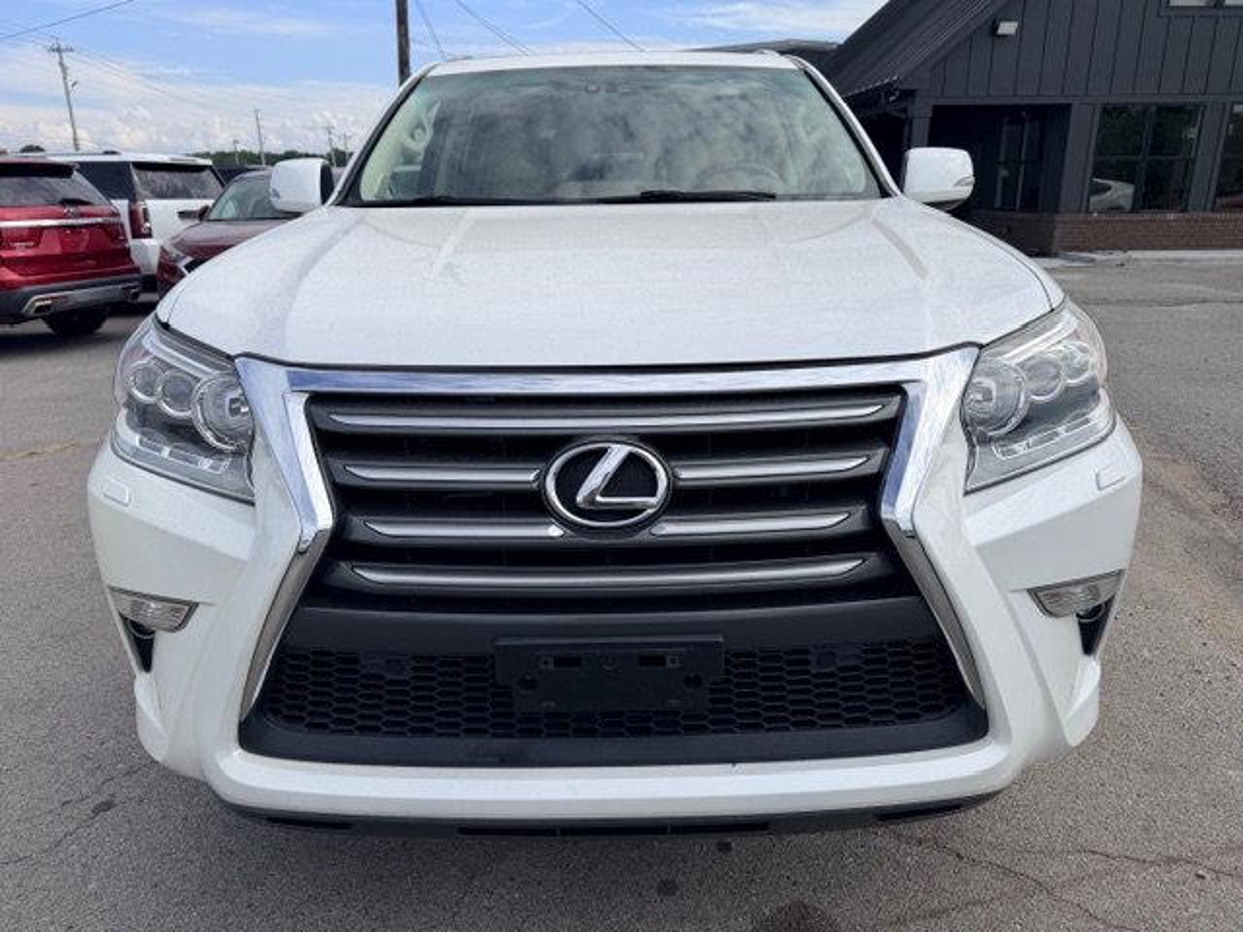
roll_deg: +1.0
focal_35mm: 24
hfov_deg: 71.6
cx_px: 622
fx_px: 862
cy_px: 466
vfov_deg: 56.8
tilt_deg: -17.7
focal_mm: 6.76
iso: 80
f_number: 1.78
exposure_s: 1/6173
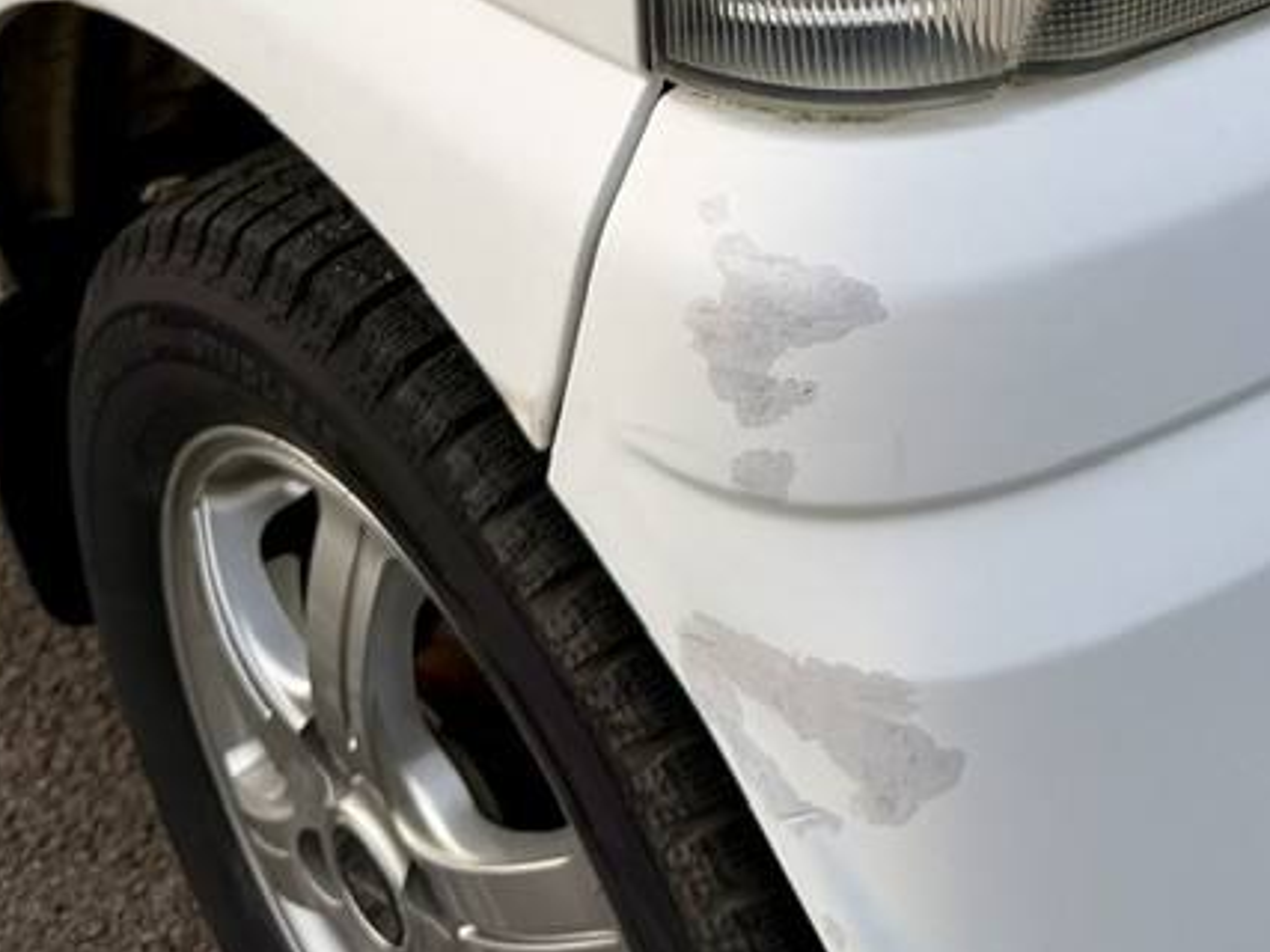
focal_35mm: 72
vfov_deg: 18.8
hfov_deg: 26.4
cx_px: 1050
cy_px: -318
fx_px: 2641
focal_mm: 6.76
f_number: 1.78
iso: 80
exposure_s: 1/567
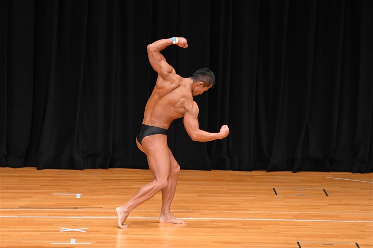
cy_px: 124
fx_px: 2641
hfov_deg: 8.1
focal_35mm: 255
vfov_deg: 5.4
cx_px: 186
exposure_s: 1/400
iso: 4000
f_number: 5.6
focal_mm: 170
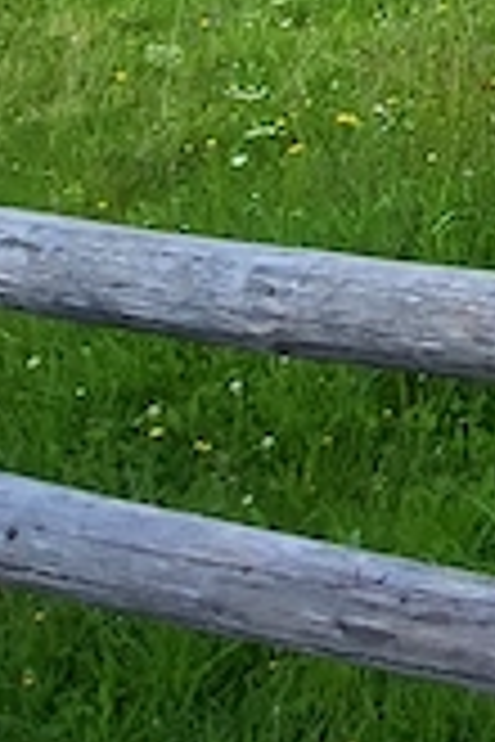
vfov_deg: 21.5
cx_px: 1341
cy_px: -310
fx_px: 1691
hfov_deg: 11.8
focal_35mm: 82
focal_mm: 1.74
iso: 32
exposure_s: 1/675
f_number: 2.2
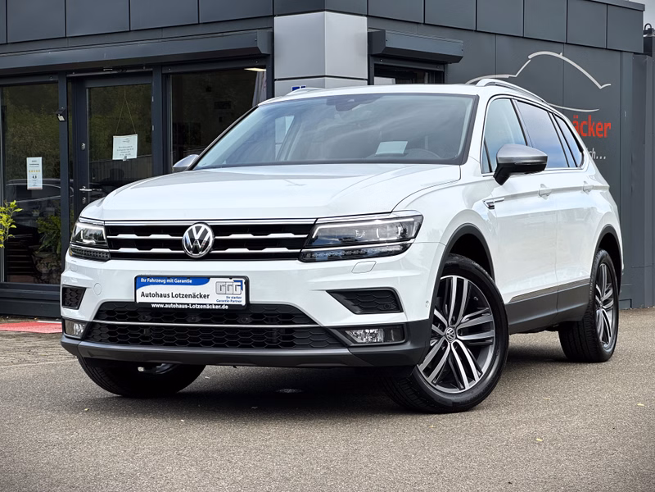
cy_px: 246
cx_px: 328
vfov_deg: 19.1
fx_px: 1457
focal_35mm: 77
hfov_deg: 25.3
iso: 32
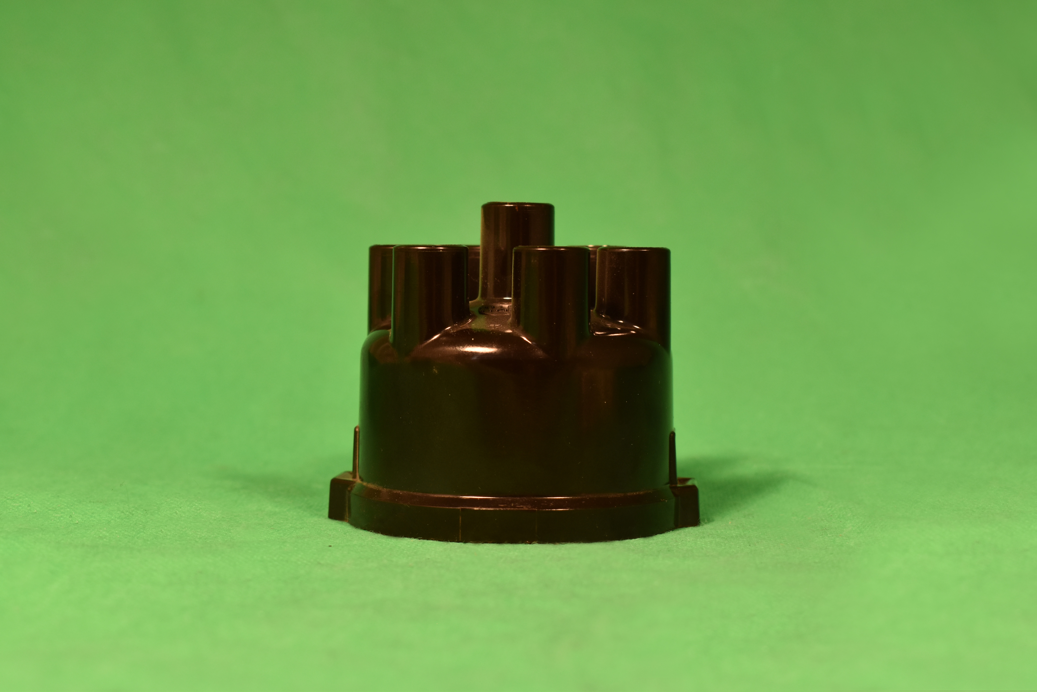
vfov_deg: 21.6
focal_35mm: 63
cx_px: 518
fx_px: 1815
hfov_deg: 31.9
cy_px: 346
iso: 360
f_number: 8
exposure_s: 1/250
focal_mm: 42
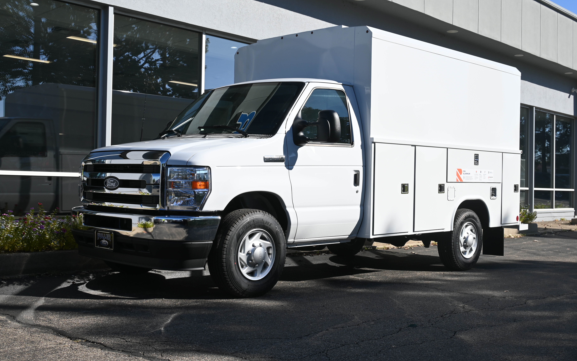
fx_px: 735
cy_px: 180
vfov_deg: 27.6
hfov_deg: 42.8
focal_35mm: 47
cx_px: 289
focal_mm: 30.5
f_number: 7.1
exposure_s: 1/400
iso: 100
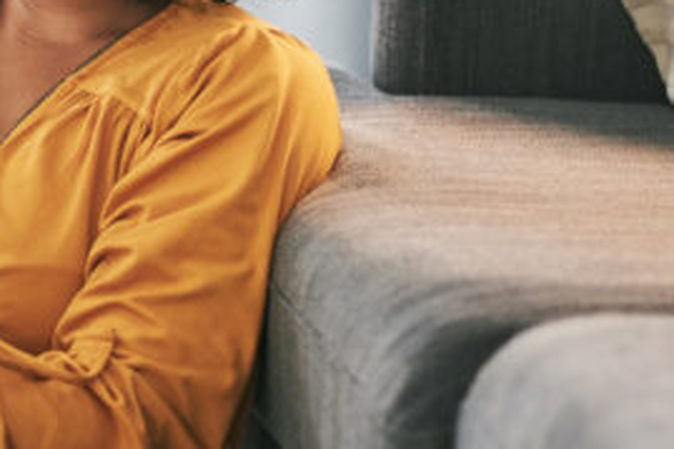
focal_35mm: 190
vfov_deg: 7.2
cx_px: -83
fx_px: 3555
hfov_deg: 10.7
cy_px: 240
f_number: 1.6
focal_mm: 50
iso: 320
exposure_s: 1/200
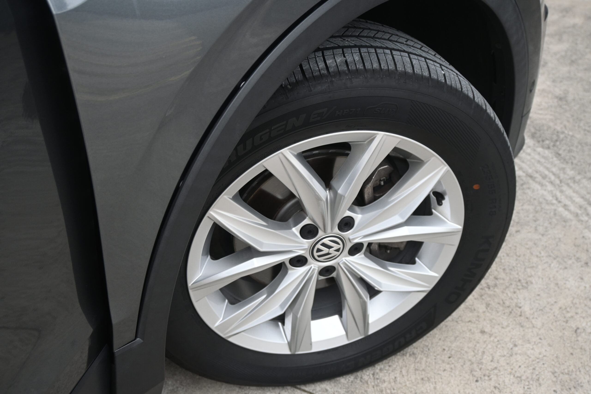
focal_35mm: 37
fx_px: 603
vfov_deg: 36.2
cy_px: 197
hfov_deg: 52.2
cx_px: 296
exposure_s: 1/250
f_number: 4.2
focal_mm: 24.5
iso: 360
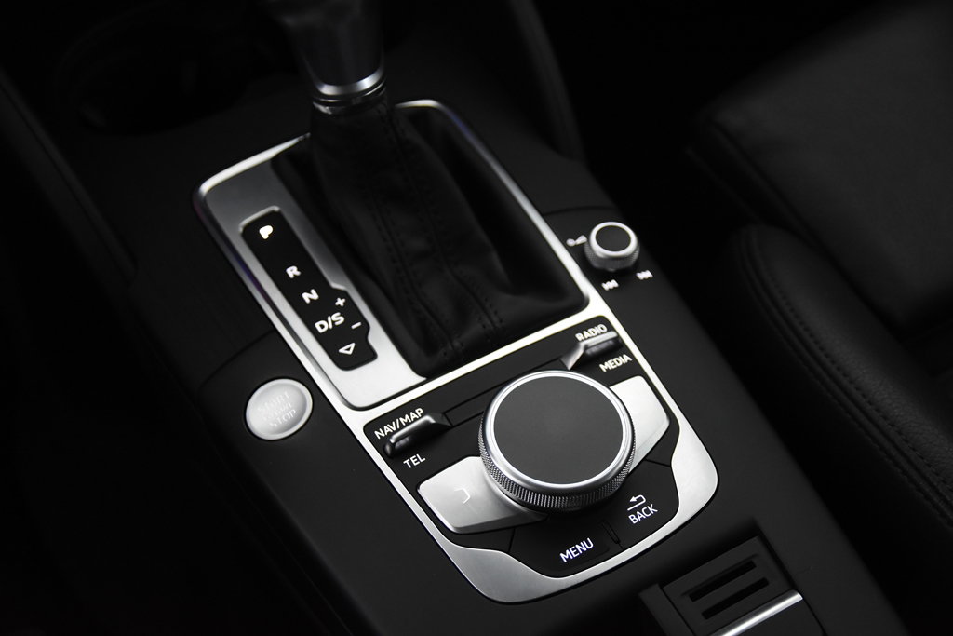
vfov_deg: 29.0
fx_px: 1231
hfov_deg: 42.3
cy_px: 318
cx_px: 476
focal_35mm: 46
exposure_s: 1/50
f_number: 3.3
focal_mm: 31
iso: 2500
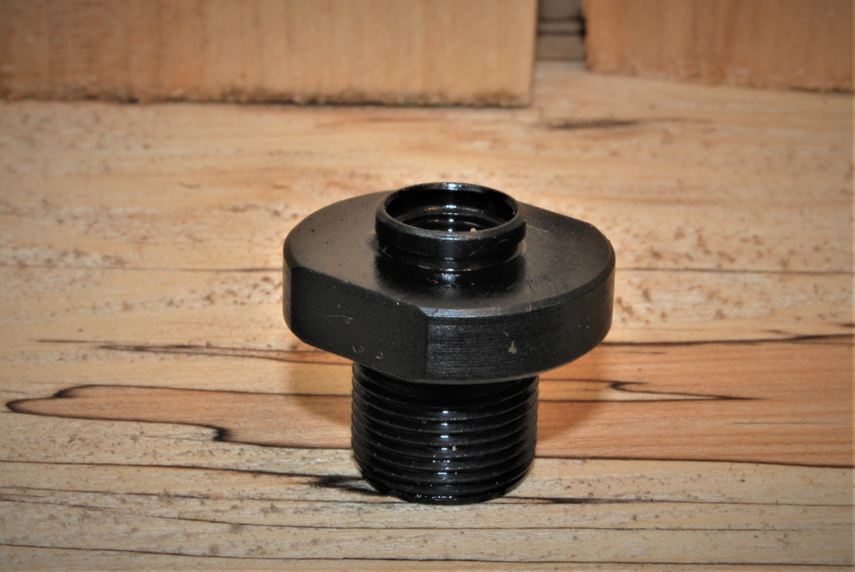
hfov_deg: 24.6
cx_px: 428
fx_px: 1962
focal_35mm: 82
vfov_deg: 16.6
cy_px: 286
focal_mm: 55
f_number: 22
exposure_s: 1/60
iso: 200
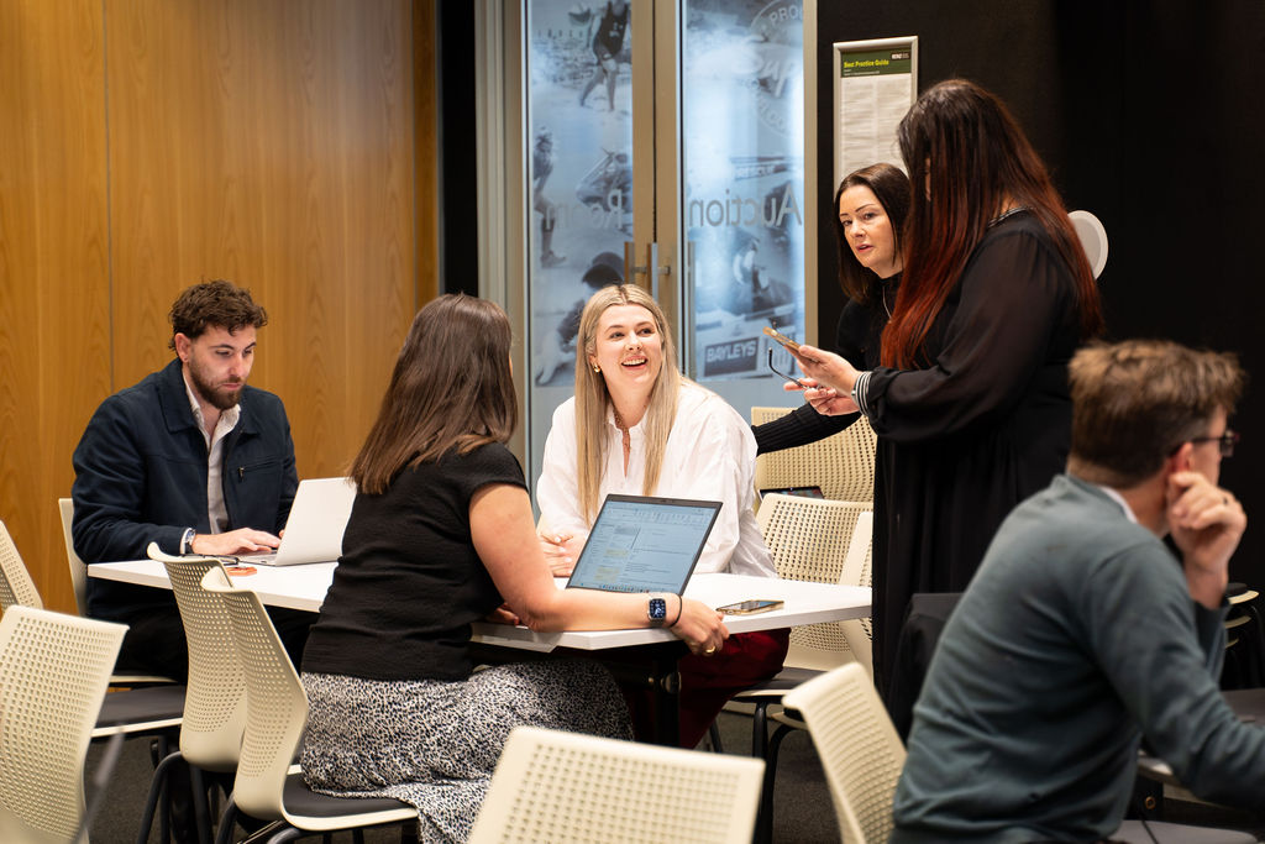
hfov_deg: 23.0
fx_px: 3109
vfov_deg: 15.5
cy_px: 396
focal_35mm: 88
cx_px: 640
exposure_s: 1/160
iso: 2500
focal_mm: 68
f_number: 3.2
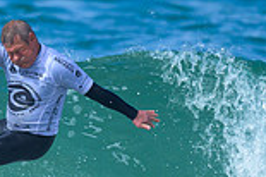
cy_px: 183
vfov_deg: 0.3
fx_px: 30439
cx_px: 35
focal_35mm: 4124
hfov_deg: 0.5
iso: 250
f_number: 6.3
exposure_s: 1/2000
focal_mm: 800
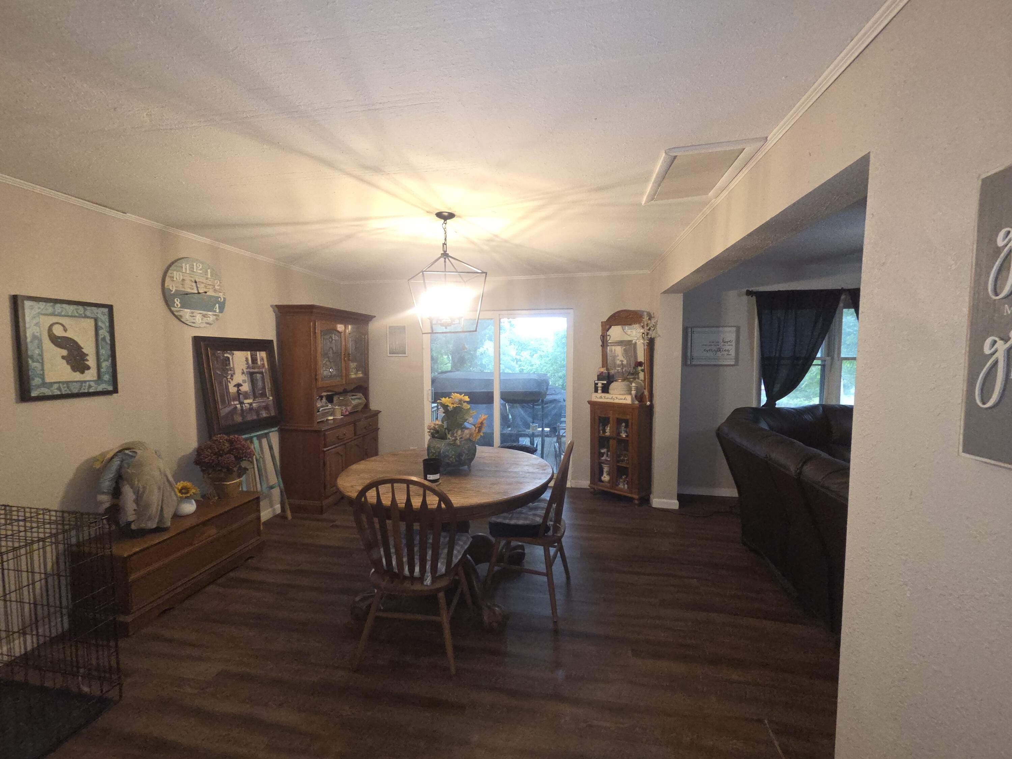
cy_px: 380
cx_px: 506
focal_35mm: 13
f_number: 2.2
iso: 400
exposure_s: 1/60
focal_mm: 2.2
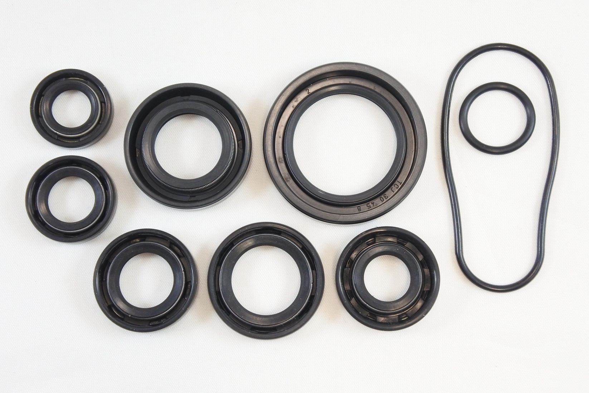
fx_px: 1014
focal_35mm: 62
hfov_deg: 32.4
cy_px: 196
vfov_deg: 21.9
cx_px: 294
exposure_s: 1/100
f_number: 5
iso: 800
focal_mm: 23.1
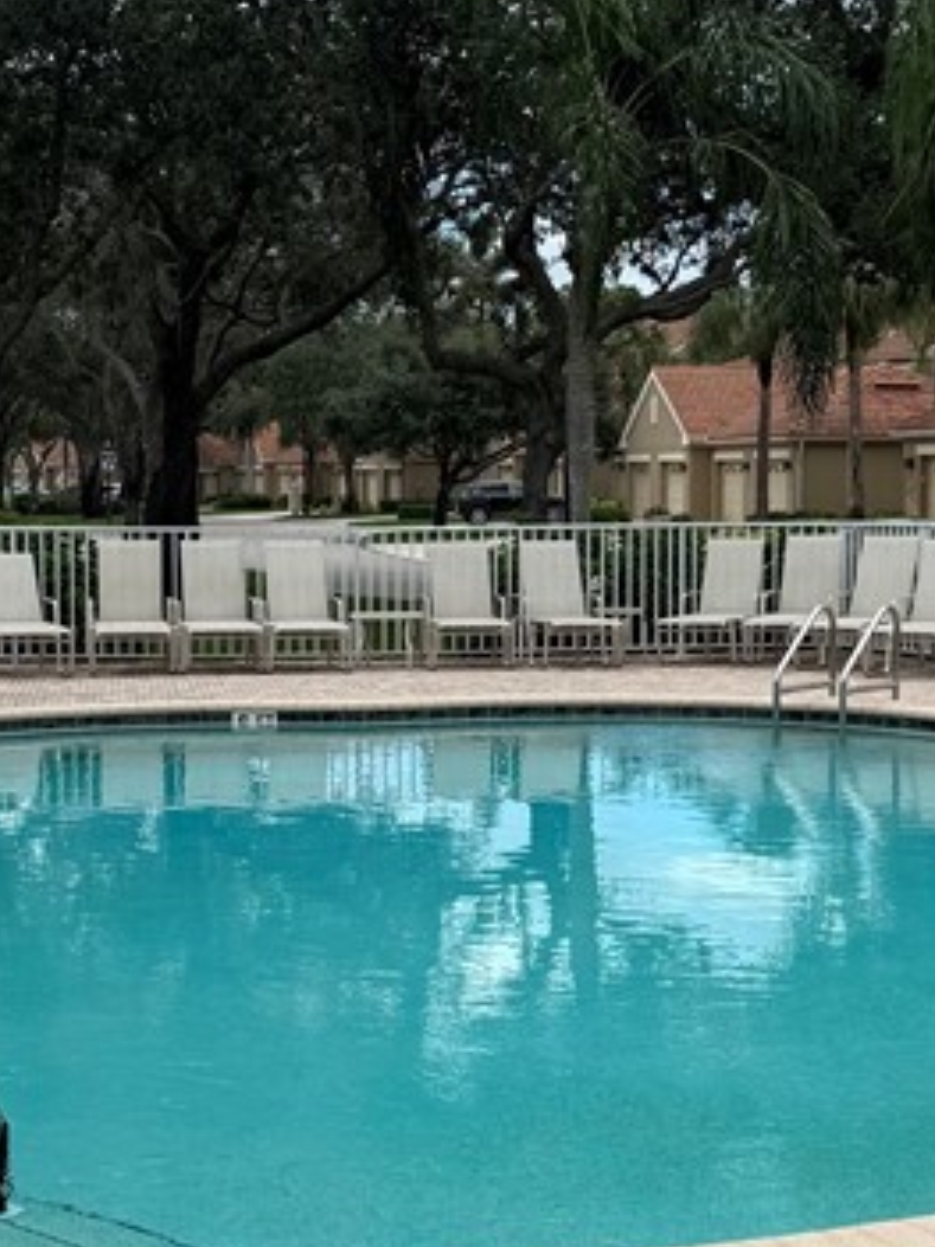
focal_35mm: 70
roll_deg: -0.5
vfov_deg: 27.8
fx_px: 2523
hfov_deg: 21.0
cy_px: 643
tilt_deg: -4.3
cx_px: 555
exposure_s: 1/2801
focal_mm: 6.76
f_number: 1.78
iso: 80
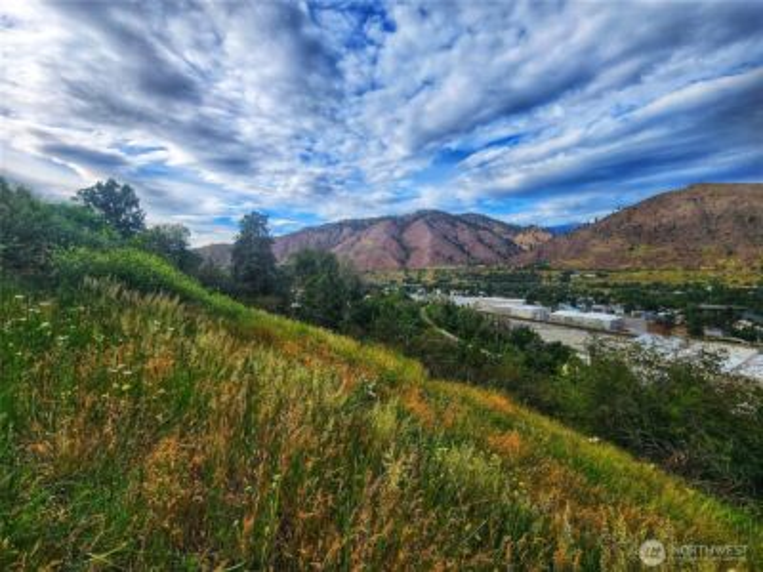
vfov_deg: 89.9
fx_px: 287
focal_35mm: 13
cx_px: 382
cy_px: 286
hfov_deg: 106.2
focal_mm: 2.2
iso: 50
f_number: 2.2
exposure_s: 1/1728
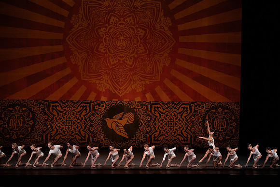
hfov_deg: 20.4
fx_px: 778
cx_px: 140
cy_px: 94
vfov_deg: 13.7
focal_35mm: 100
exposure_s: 1/400
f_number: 8
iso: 6400
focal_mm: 100
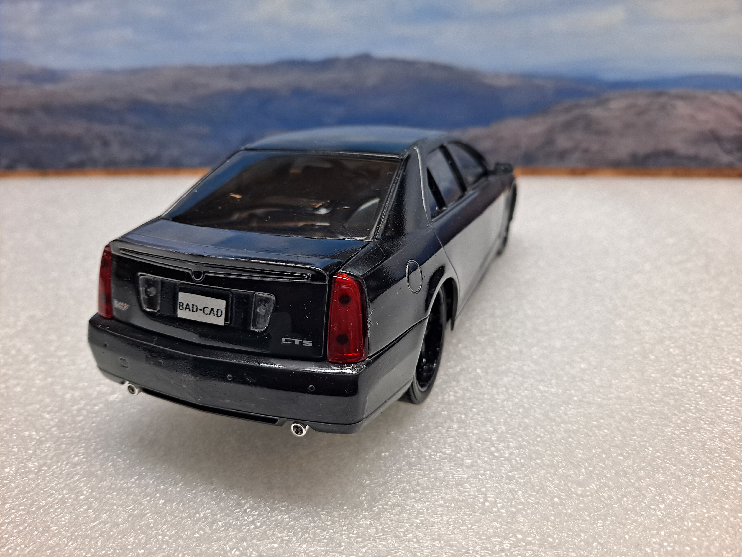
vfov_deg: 54.9
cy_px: 278
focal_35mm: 25
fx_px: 536
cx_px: 371
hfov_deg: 69.4
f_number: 2
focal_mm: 4.6
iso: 125
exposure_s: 1/50
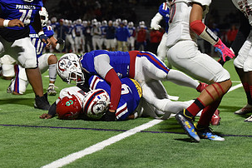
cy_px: 74
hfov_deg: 13.4
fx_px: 1071
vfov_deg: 9.0
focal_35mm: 153
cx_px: 97
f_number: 2.8
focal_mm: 80
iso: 2000
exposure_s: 1/500
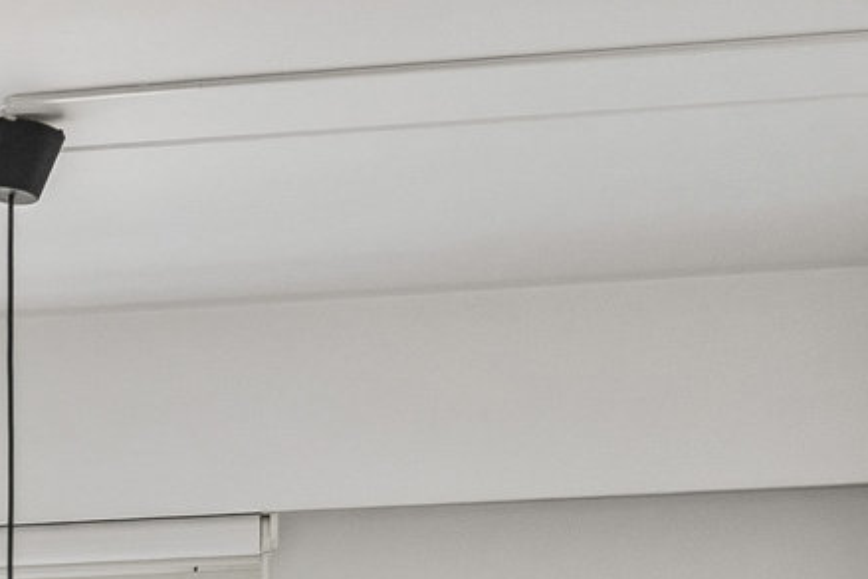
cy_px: 1501
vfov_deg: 5.8
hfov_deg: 8.4
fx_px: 5449
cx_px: -1185
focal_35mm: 226
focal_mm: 33
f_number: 10
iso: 200
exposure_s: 1/50
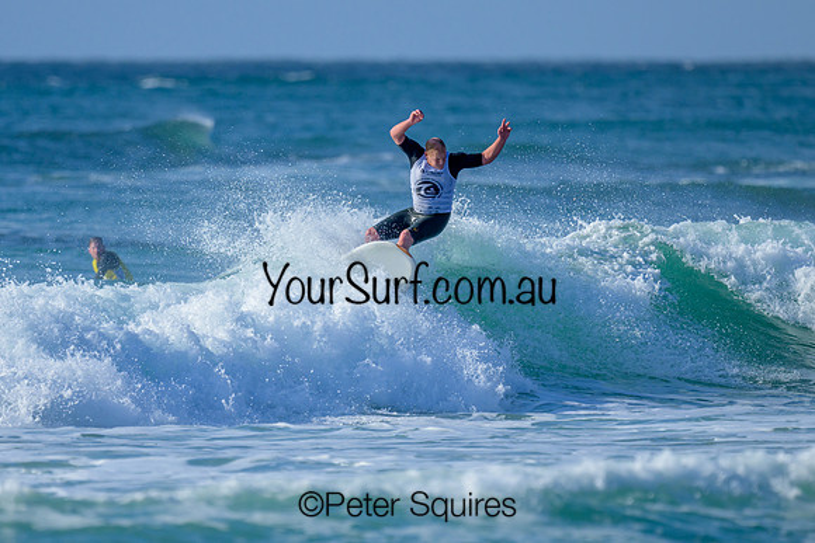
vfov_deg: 1.3
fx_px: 24914
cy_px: 327
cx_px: 256
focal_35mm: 1100
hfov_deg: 1.9
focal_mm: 800
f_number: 6.3
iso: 250
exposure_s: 1/2000
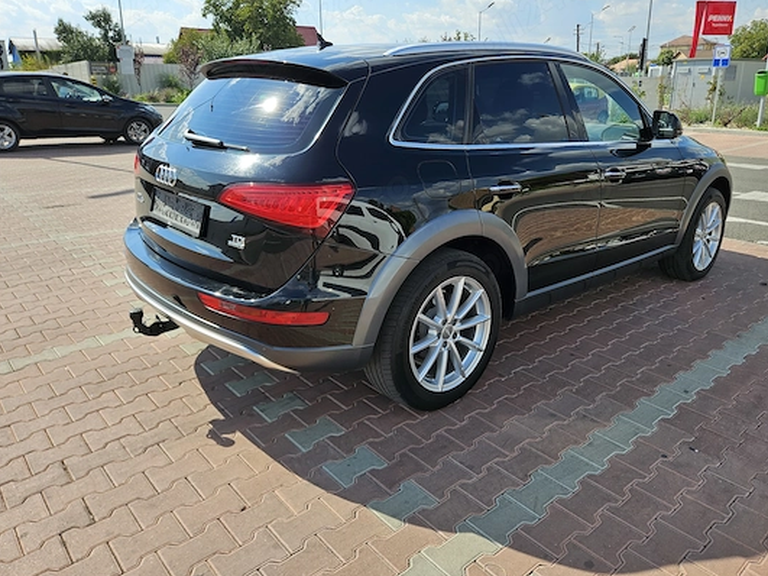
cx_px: 418
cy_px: 259
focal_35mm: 26
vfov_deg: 53.0
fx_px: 577
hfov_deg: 67.2
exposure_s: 1/1468
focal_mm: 5.4
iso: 25
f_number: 1.8
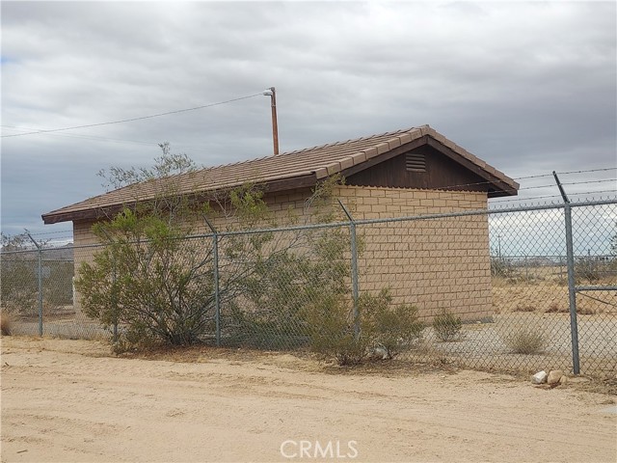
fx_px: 428
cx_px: 308
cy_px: 232
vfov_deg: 56.8
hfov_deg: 71.6
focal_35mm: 24
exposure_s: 1/1100
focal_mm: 4.6
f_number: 1.8
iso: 40
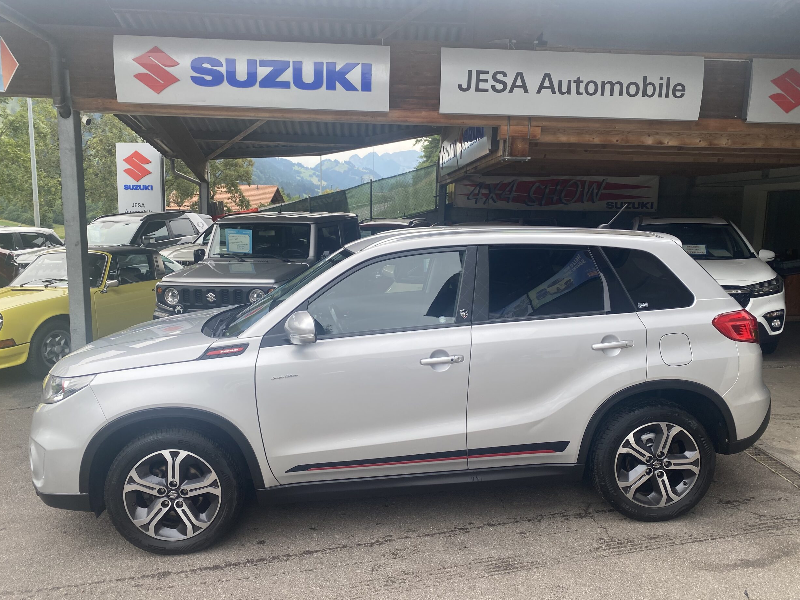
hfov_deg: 65.3
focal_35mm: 27
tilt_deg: -9.6
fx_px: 624
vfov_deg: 51.4
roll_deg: -1.2
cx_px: 406
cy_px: 305
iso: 32
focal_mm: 4.25
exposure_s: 1/816
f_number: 1.8
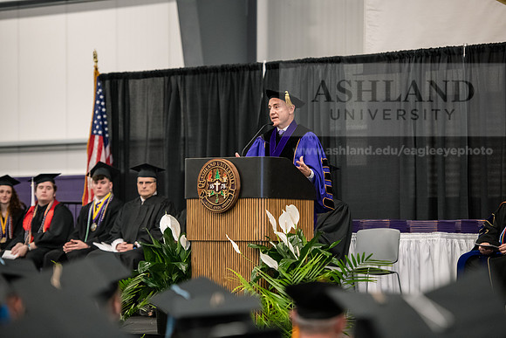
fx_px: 1968
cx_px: 253
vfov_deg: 9.8
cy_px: 169
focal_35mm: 140
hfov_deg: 14.7
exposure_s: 1/200
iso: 3200
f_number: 3.2
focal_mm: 140
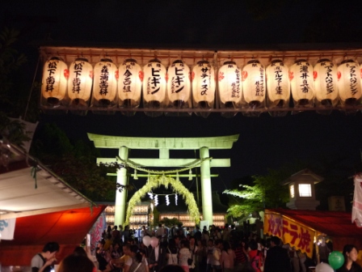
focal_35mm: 40
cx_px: 181
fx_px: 418
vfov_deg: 36.0
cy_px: 136
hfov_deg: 46.8
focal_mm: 20
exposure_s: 1/125
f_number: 1.7
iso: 800
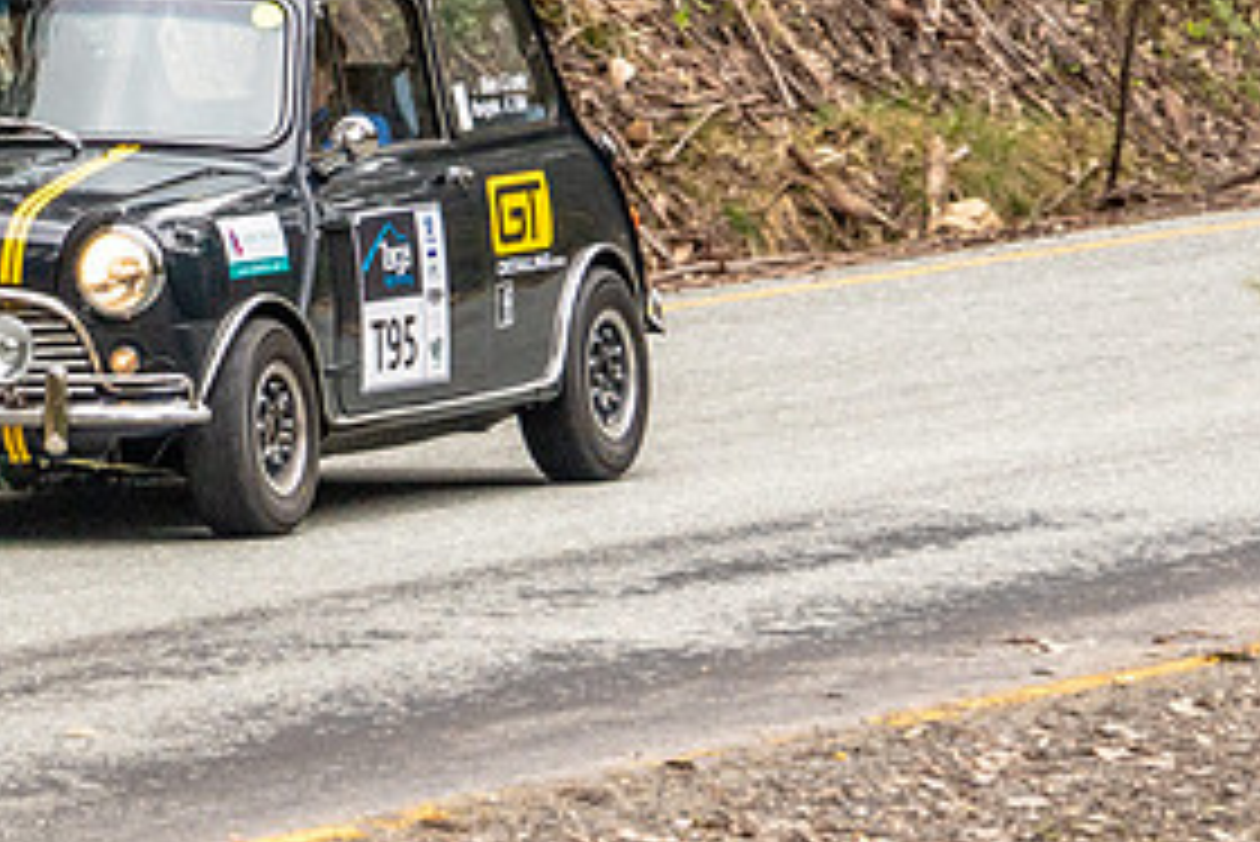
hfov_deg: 1.9
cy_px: 277
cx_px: 27
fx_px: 38728
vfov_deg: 1.2
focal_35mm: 1106
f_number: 5.6
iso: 640
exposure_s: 1/640
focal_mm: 330
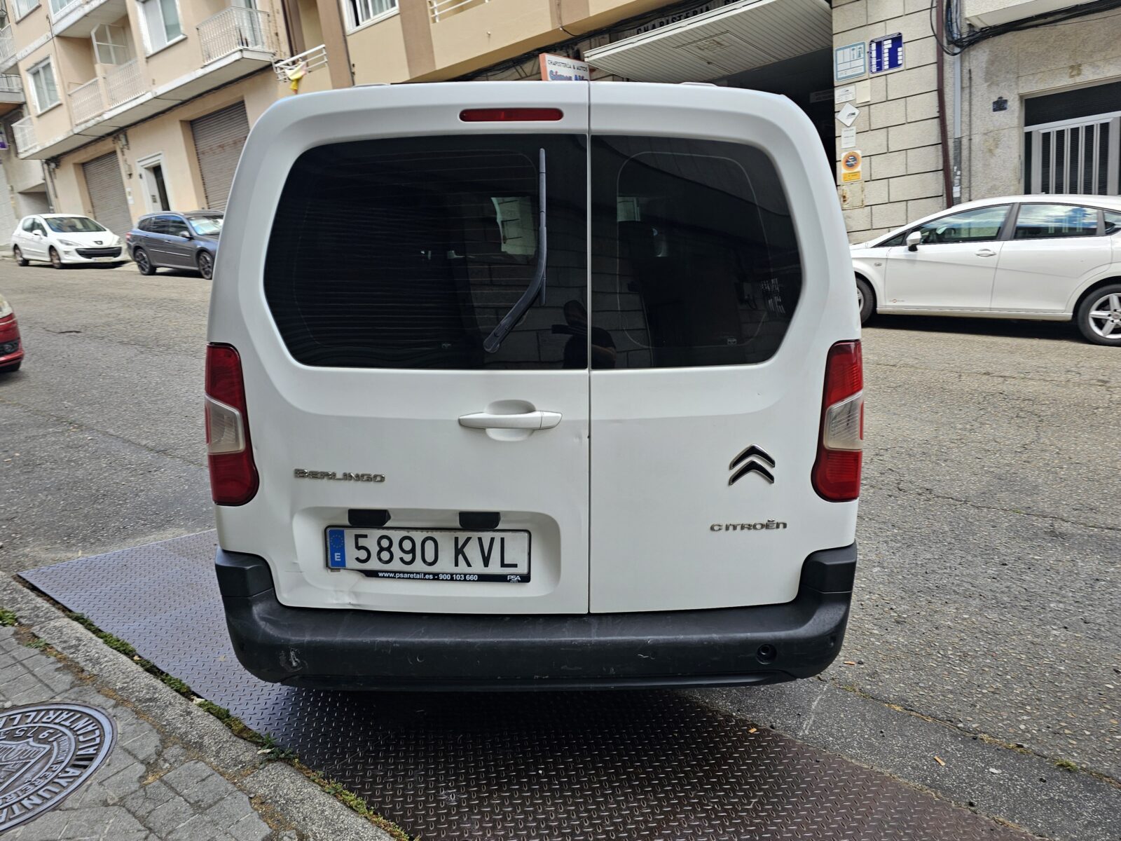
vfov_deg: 58.9
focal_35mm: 23
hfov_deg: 73.9
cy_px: 420
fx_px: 745
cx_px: 560
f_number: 1.7
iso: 12
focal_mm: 6.3
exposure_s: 1/180
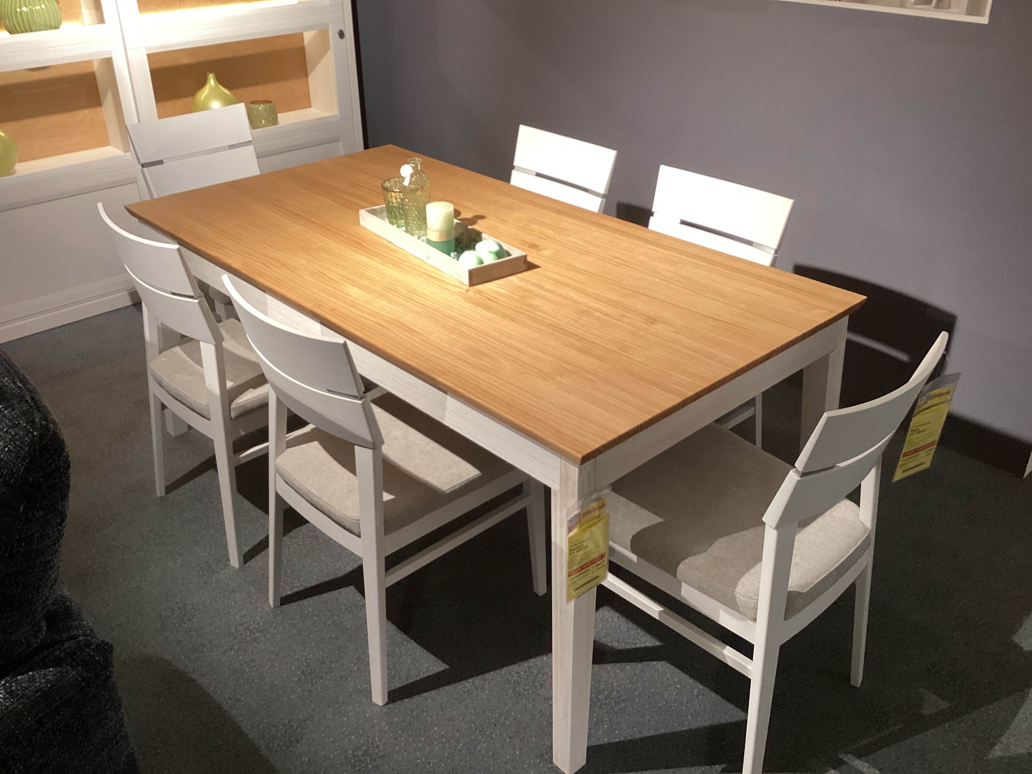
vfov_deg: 45.4
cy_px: 387
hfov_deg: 58.4
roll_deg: +0.5
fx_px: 924
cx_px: 516
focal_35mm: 31
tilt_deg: -29.3
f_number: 2.4
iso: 125
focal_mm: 3.3
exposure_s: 1/60
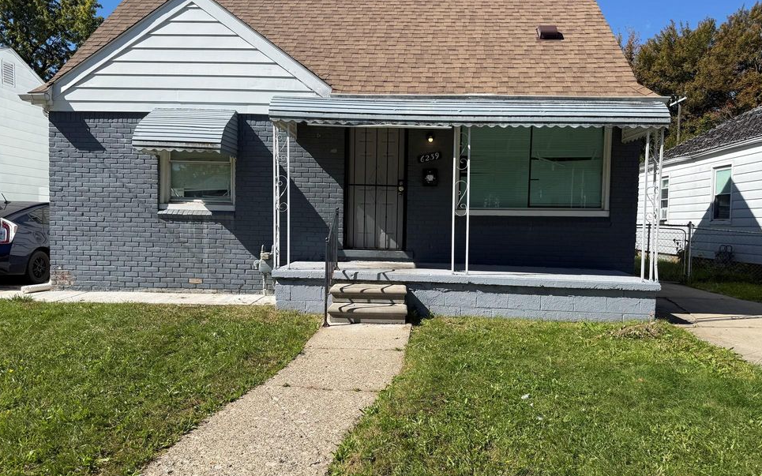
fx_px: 561
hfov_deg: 68.4
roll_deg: -1.2
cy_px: 246
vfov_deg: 46.0
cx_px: 395
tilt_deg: -2.7
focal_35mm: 27
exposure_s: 1/4405
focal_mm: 6.76
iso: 80
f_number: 1.78
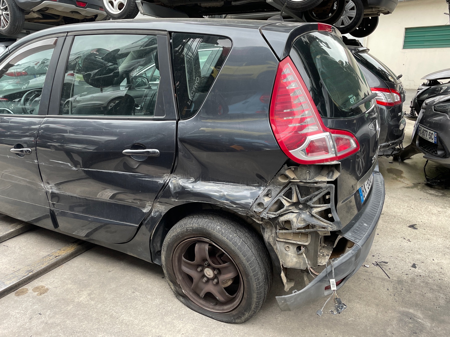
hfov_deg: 67.3
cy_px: 168
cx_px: 225
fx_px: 338
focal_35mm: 26
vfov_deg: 53.1
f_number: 1.6
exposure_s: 1/104
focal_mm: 4.2
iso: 125
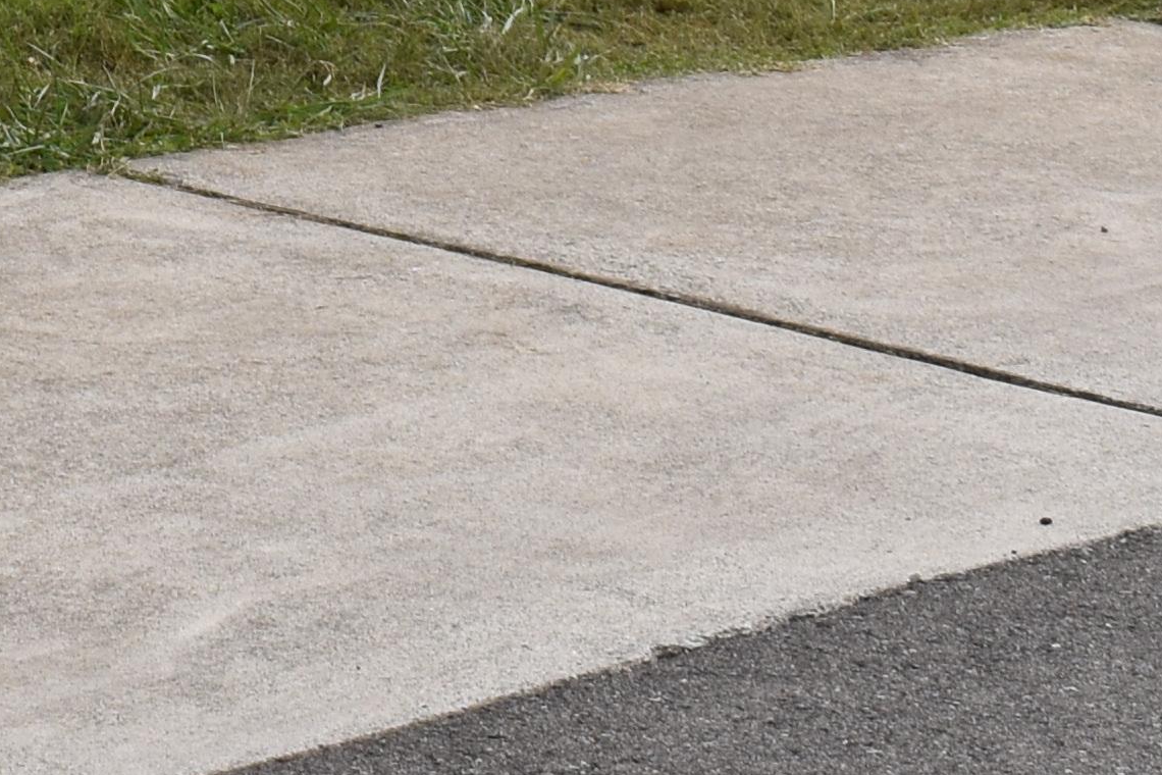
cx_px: -487
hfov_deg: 8.3
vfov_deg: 5.4
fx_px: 7896
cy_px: -1196
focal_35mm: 245
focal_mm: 31
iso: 100
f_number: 10
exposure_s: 1/200
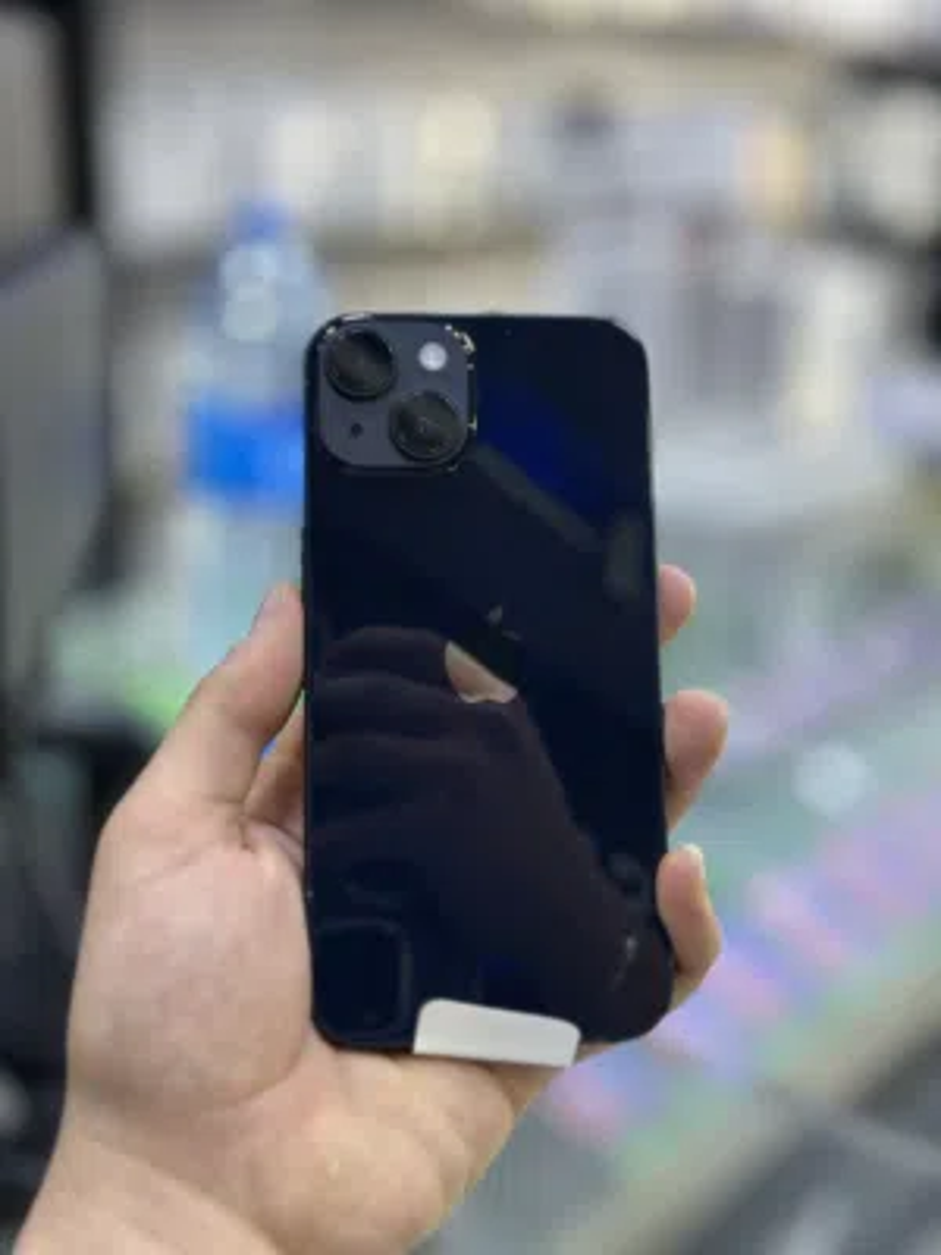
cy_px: 628
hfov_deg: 30.3
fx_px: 1740
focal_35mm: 48
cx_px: 470
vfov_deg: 39.7
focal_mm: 6.86
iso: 100
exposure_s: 1/100
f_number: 1.78
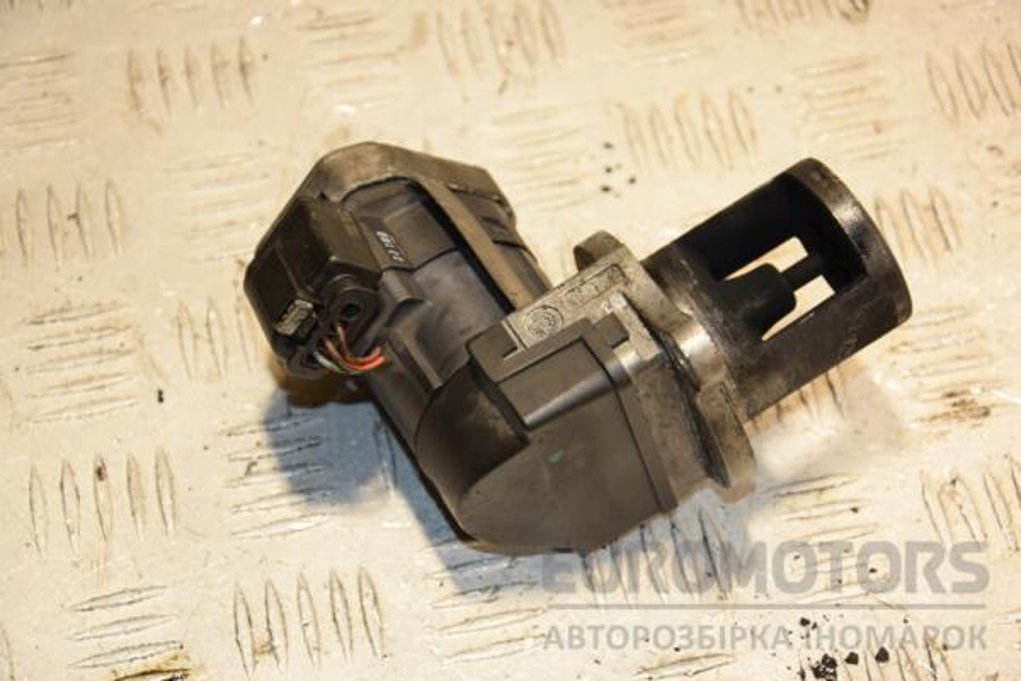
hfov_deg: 21.9
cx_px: 510
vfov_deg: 14.7
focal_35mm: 93
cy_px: 340
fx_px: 2637
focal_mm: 62
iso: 800
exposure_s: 1/200
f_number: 5.6
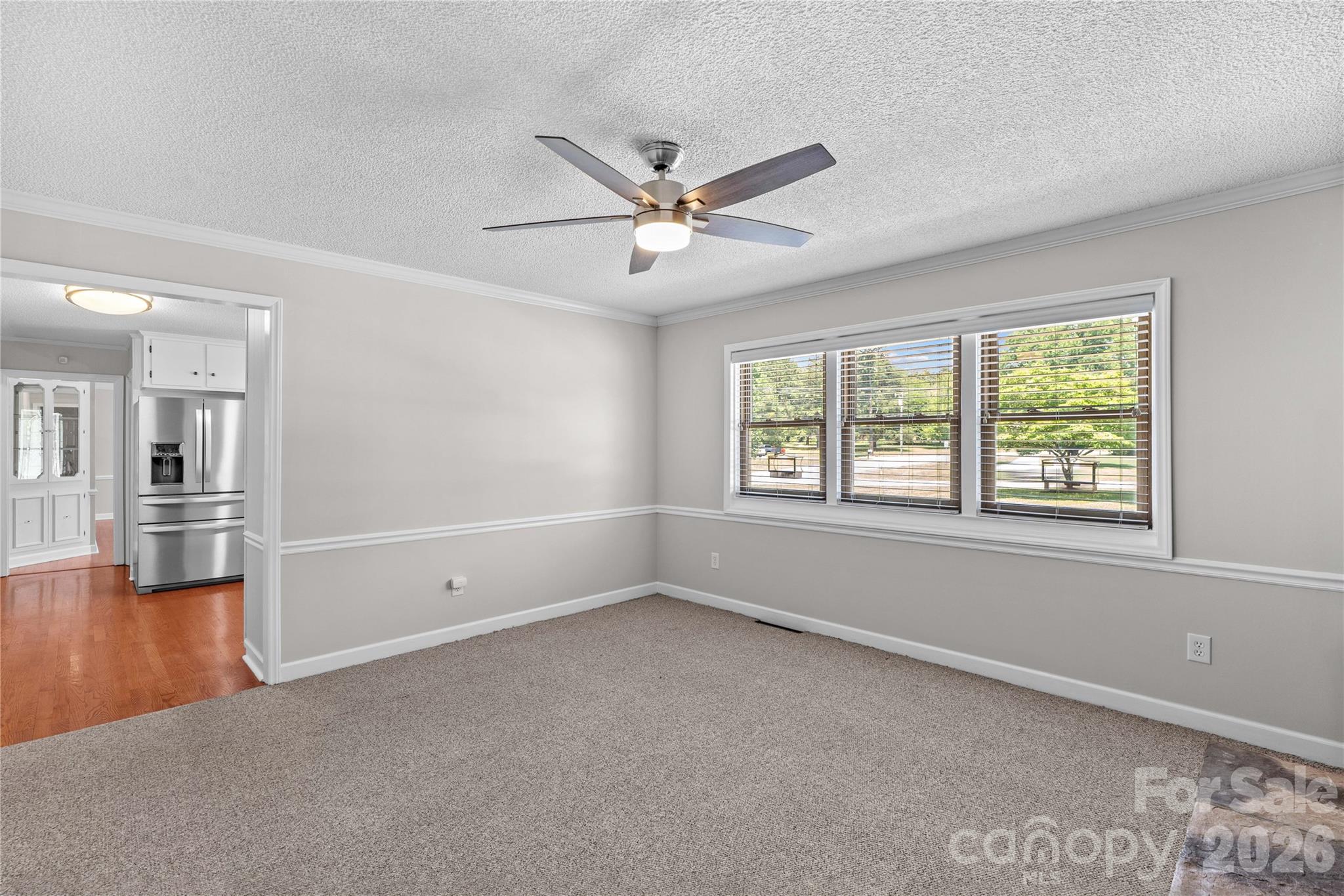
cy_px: 448
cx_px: 672
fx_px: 597
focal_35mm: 16
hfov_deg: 96.7
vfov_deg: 73.7
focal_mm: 16
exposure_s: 1/4
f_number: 8
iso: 100
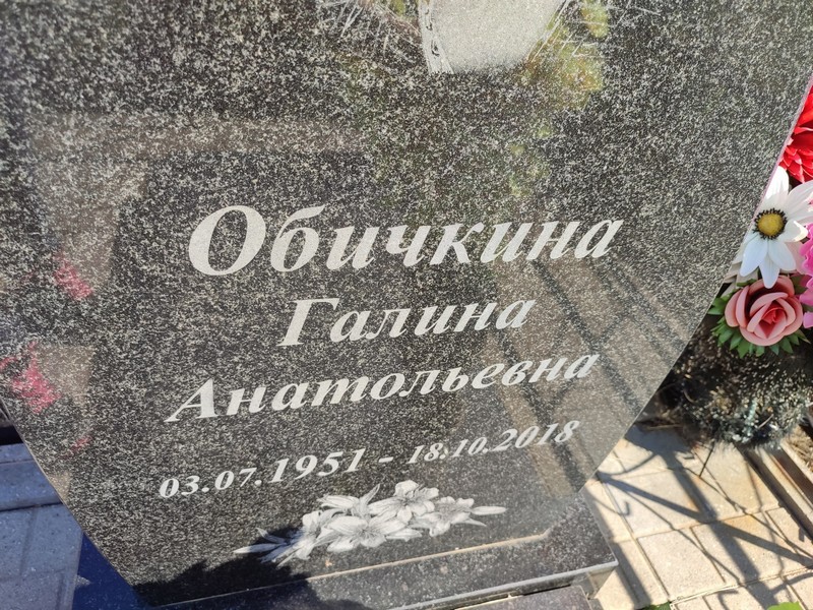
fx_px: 587
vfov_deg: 54.9
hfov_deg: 69.4
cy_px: 305
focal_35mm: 25
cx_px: 406
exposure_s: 1/293
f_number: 1.9
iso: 50
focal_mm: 6.04
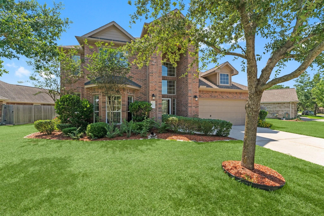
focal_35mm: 15
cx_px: 162
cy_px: 108
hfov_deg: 98.9
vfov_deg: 75.8
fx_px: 139
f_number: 11
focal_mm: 15.4
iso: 640
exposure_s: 1/60
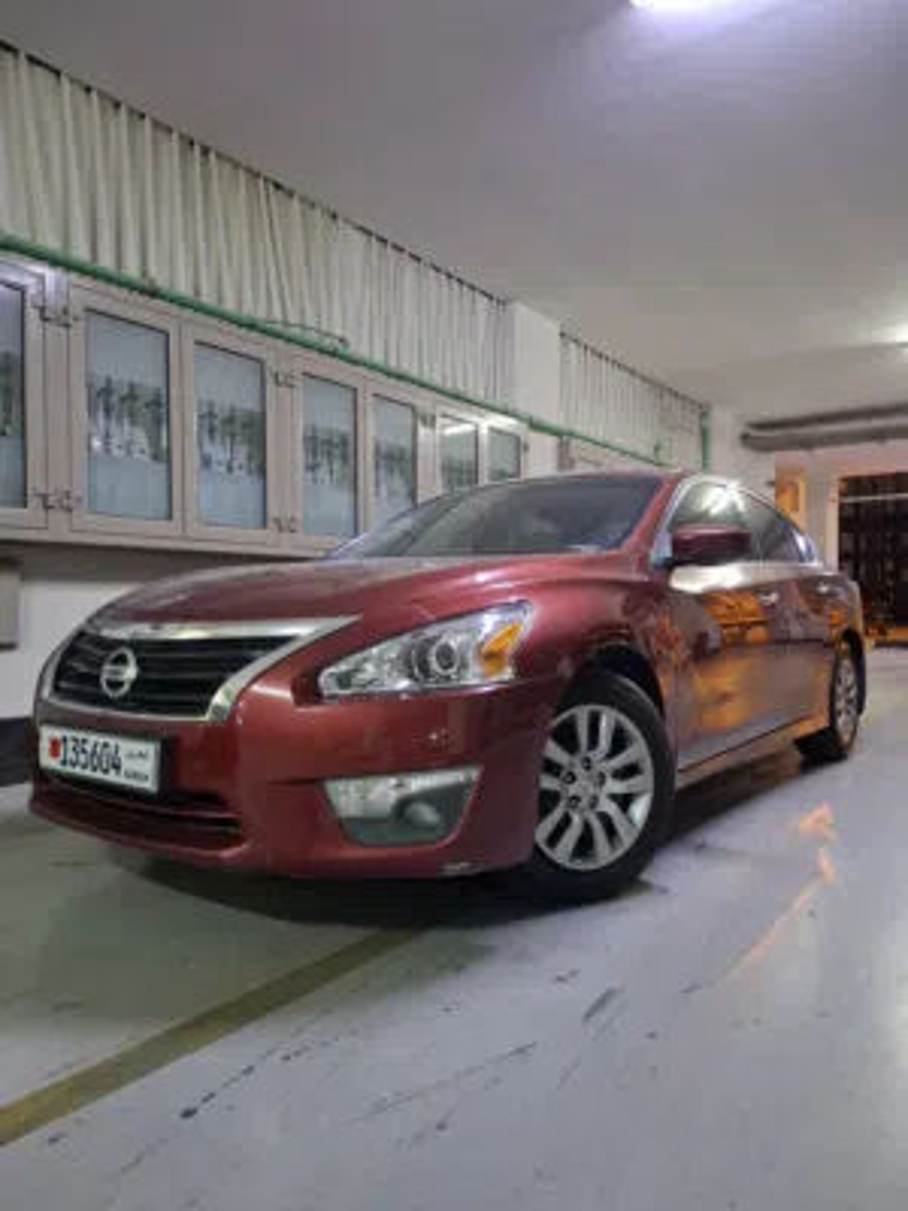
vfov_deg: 73.9
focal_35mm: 23
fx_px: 804
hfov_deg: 58.9
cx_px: 454
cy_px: 606
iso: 800
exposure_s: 1/20
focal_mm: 5.54
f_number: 1.8
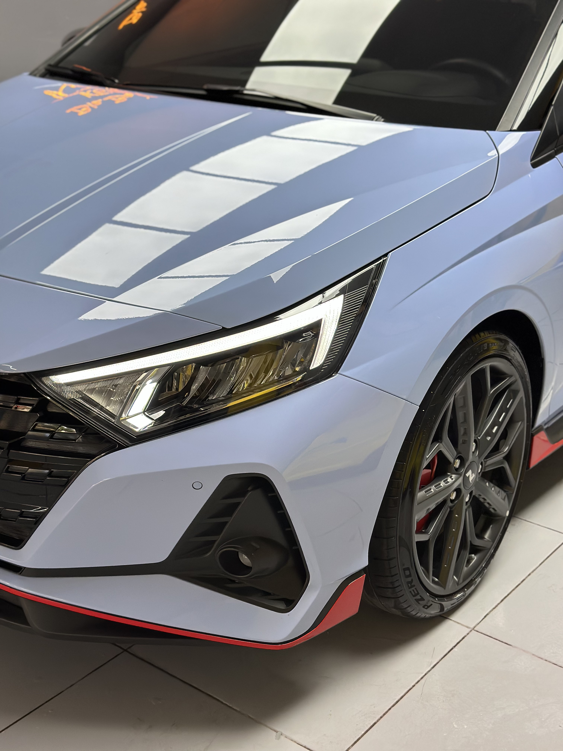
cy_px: 376
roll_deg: -2.7
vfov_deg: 39.7
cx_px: 282
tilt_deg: -20.8
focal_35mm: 48
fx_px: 1041
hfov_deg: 30.3
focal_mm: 6.86
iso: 125
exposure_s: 1/239
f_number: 1.78
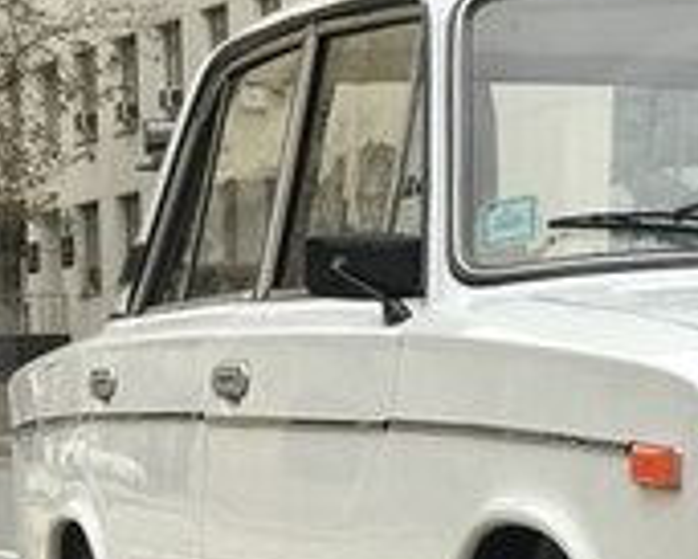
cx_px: 1200
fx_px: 4444
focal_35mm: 215
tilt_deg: -2.0
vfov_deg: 7.2
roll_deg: +0.4
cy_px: 553
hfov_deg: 8.7
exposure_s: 1/100
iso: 20
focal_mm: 6.6
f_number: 2.8
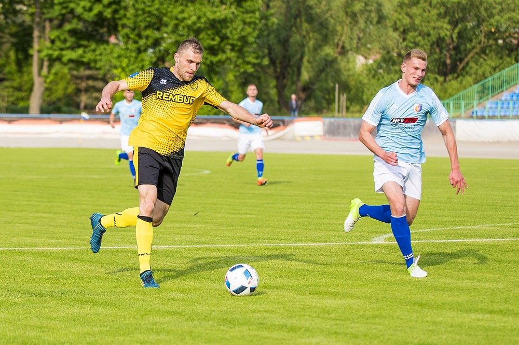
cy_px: 172
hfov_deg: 22.6
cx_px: 260
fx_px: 1297
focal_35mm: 90
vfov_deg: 15.2
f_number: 2.8
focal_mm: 90
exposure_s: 1/1600
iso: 200
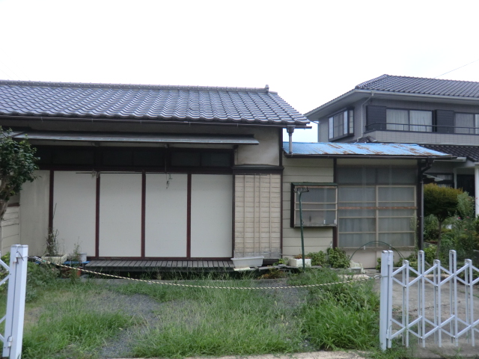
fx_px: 401
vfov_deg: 48.2
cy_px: 180
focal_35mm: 29
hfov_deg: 61.7
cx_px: 240
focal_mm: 5.2
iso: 160
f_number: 3.5
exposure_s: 1/60
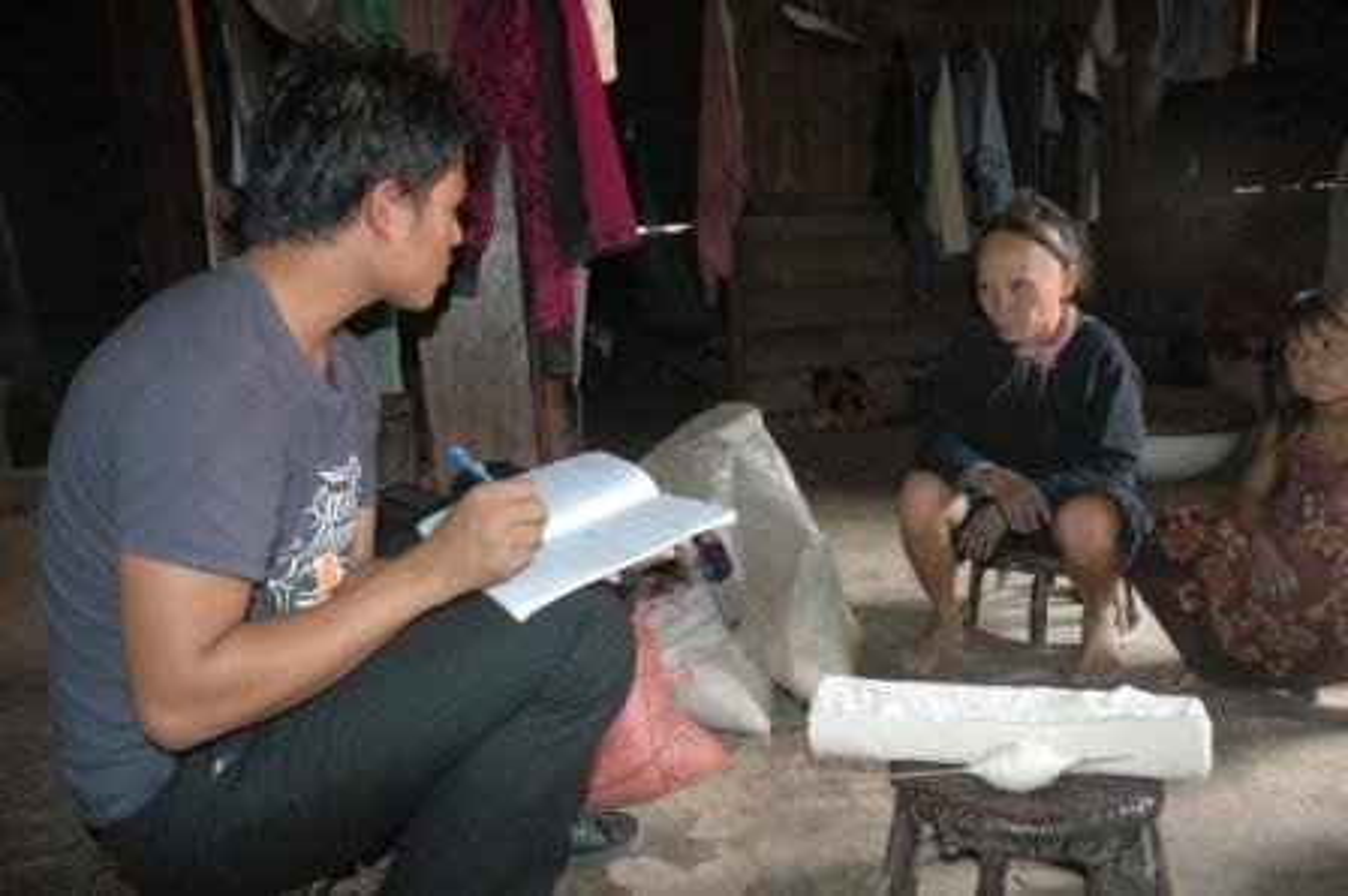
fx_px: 1010
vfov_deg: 47.9
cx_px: 674
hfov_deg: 67.4
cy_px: 448
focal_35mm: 27
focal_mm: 18
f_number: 5
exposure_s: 1/60
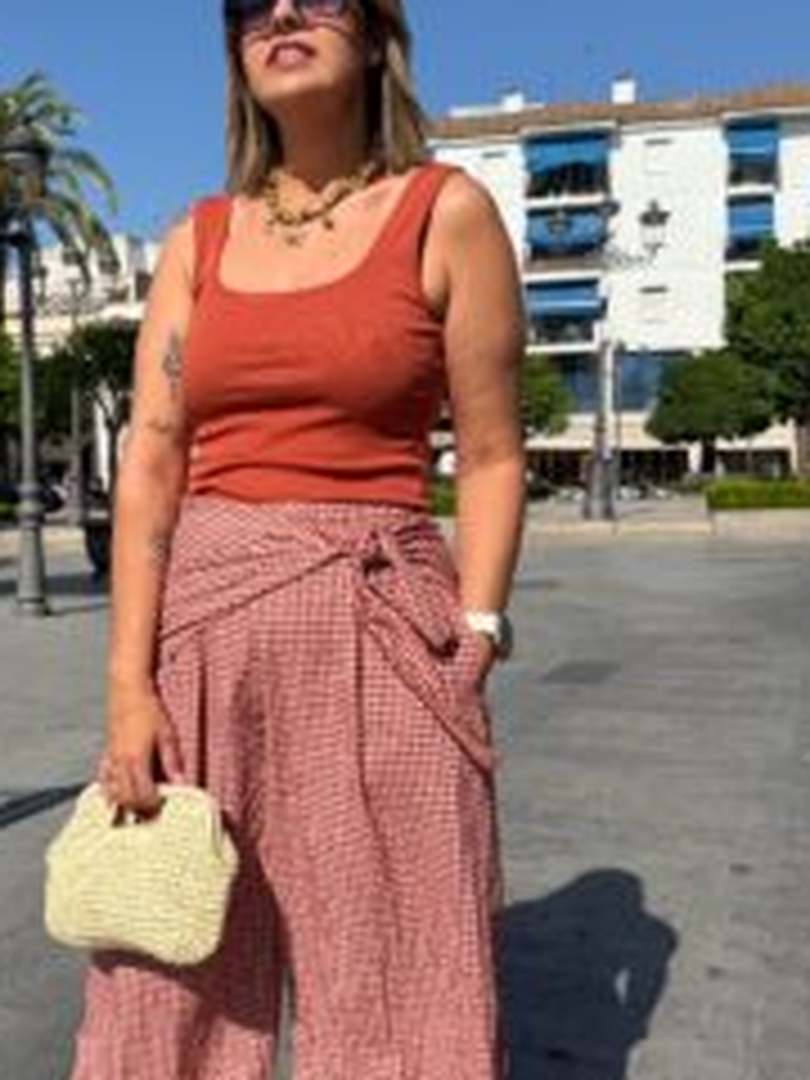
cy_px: 572
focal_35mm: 40
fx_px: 1248
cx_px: 216
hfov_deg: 35.3
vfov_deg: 46.8
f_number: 1.78
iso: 80
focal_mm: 6.76
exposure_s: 1/6173
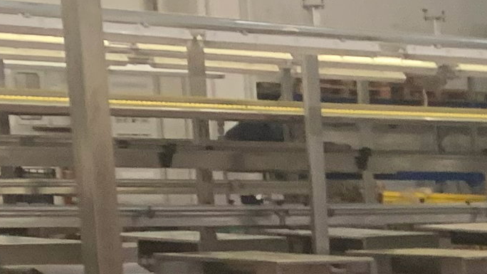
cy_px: 544
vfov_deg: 7.0
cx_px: 1368
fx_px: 2157
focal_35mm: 167
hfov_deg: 10.2
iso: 320
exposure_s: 1/33
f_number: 1.8
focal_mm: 4.25
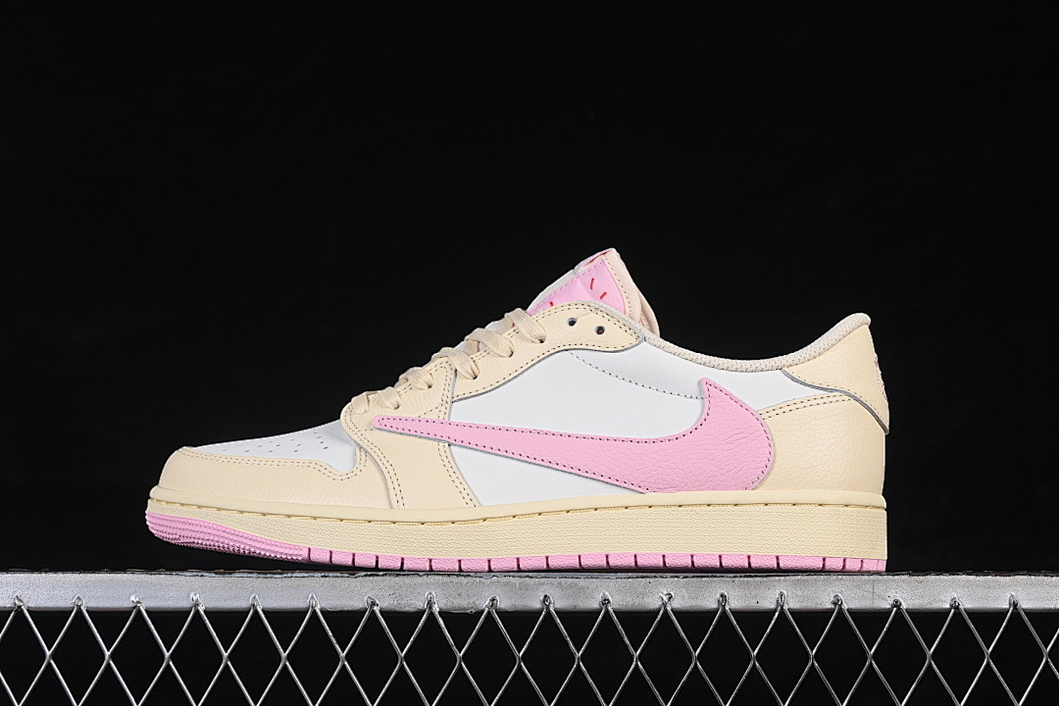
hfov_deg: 27.0
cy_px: 353
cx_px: 530
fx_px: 2206
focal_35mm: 75
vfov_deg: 18.2
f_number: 8
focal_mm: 50
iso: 160
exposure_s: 1/80
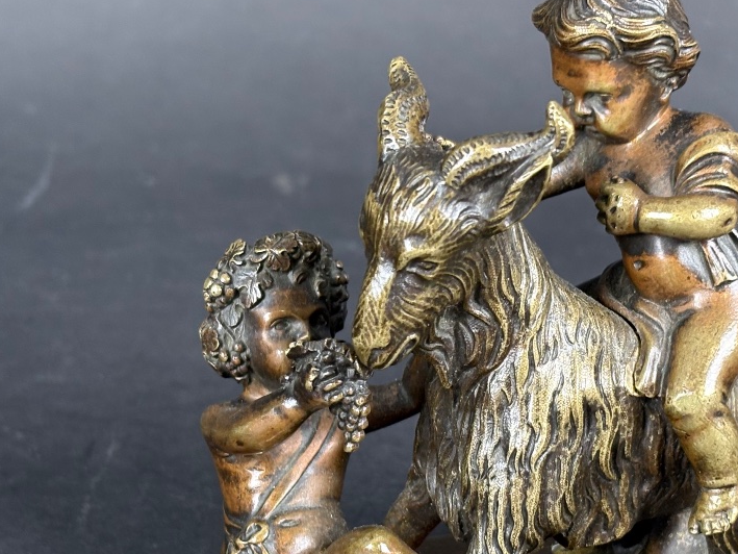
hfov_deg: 22.1
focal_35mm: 88
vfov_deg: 16.7
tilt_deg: -23.8
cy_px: 430
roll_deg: +0.0
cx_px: 510
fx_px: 1876
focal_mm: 5.96
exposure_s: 1/60
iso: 125
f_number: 1.6
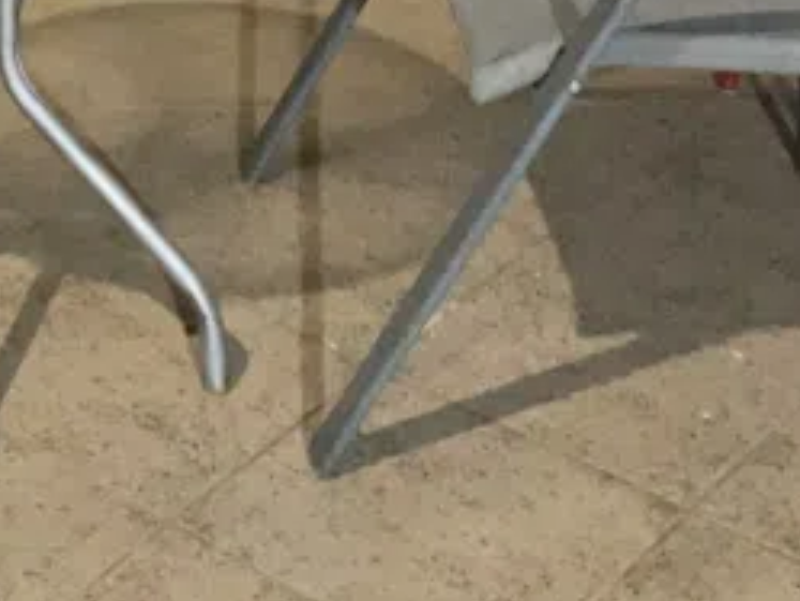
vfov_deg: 13.5
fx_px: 2474
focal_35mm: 107
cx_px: -170
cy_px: -112
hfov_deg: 17.5
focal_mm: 4.2
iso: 1000
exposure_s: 1/24
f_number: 1.6
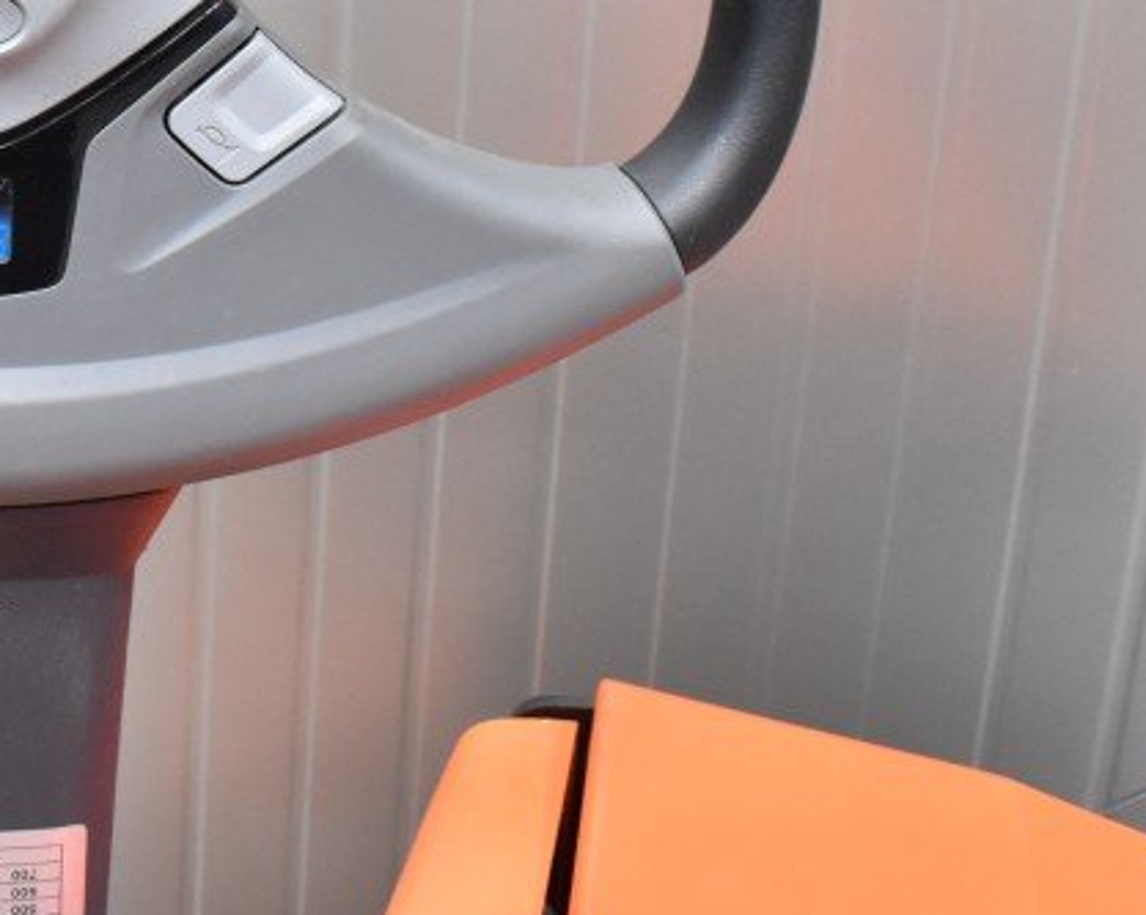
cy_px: 0
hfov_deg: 24.6
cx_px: -69
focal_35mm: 73
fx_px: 2474
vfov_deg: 20.3
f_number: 5
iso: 1600
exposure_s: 1/25
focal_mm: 18
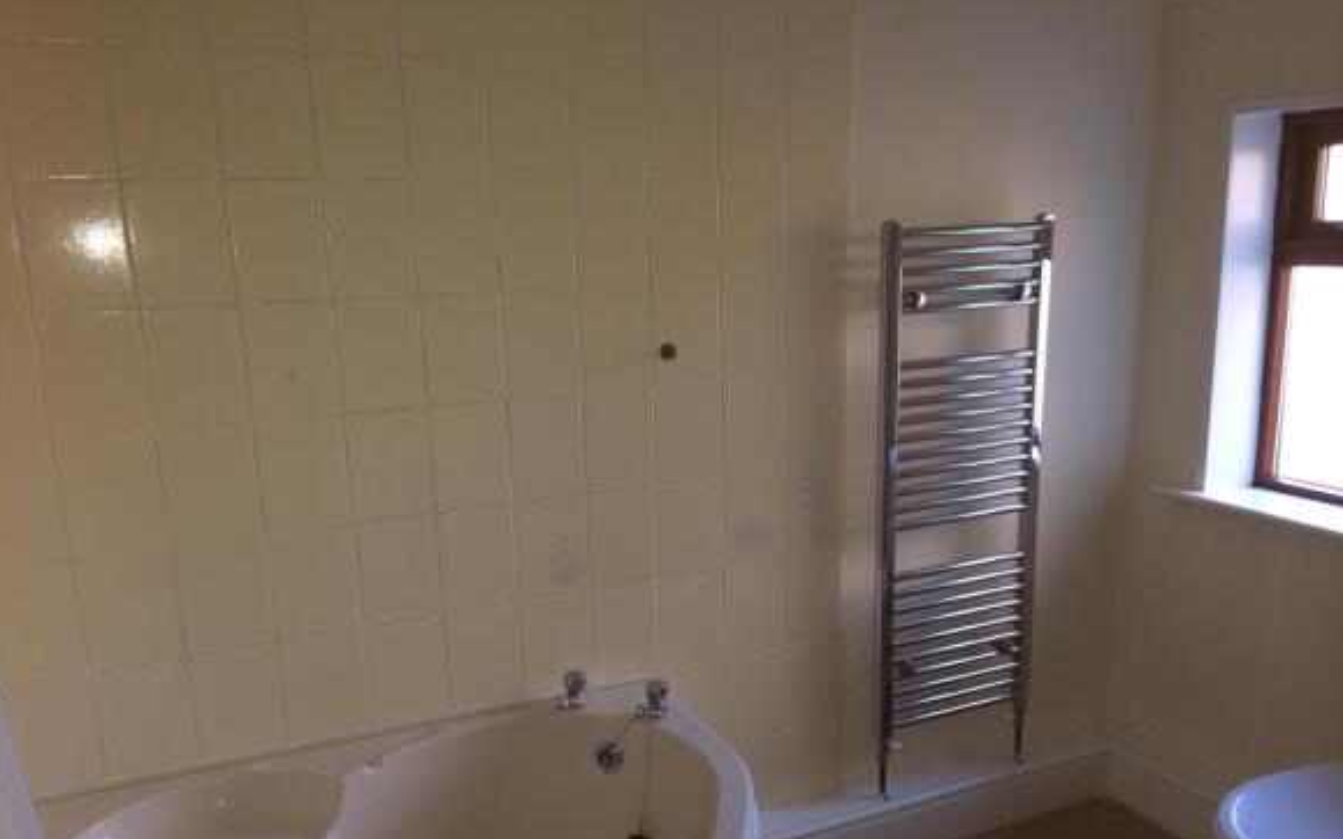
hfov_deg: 59.6
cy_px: 502
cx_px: 669
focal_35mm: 32
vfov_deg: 39.3
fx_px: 1171
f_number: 2.2
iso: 80
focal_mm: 4.12
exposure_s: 1/30
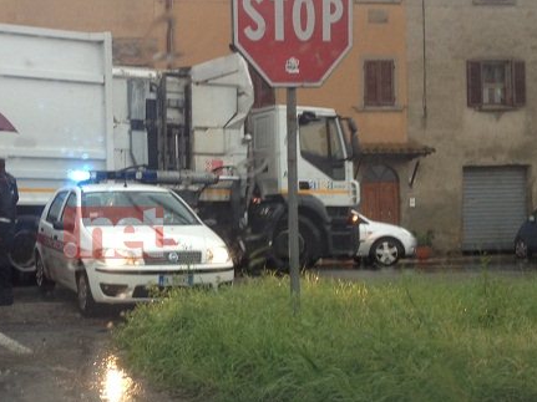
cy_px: 233
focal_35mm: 65
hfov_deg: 29.2
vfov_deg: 22.6
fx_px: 1008
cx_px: 113
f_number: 2.4
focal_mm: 4.28
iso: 50
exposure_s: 1/60
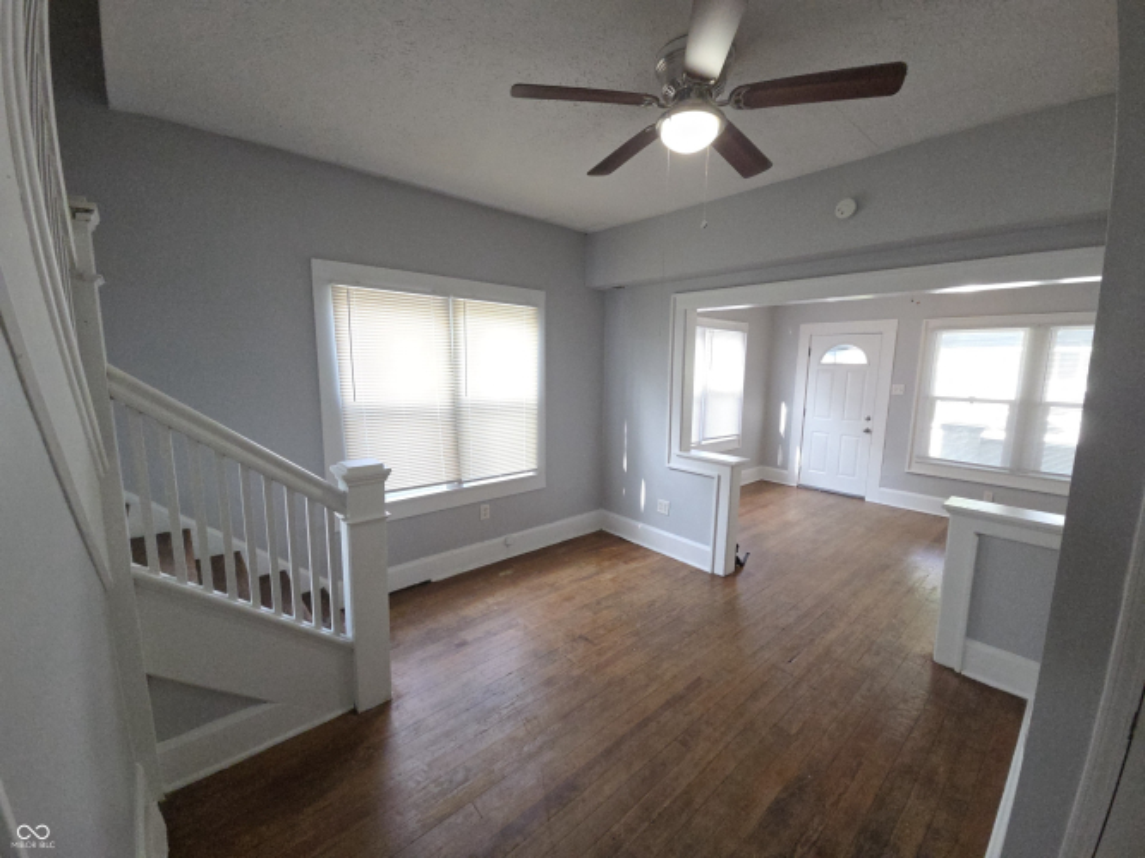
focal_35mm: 13
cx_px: 572
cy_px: 429
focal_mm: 2.2
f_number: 2.2
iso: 320
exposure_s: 1/120
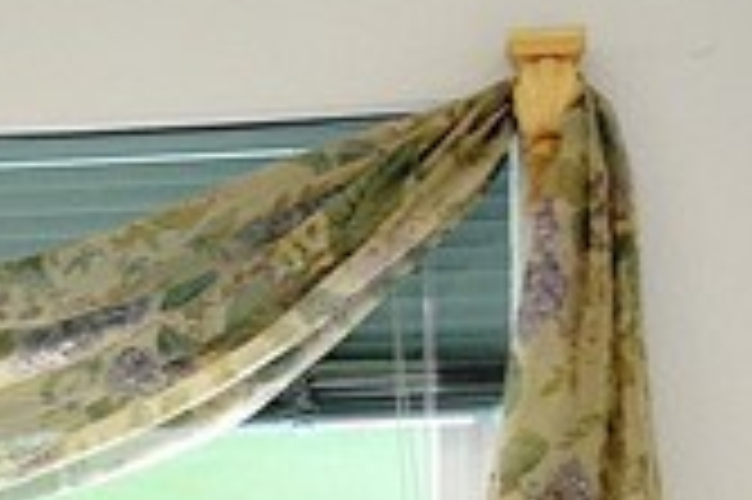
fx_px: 4883
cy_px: 982
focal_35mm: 234
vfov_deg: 5.7
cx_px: -759
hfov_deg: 8.4
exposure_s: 1/80
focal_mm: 24
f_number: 4.5
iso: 400
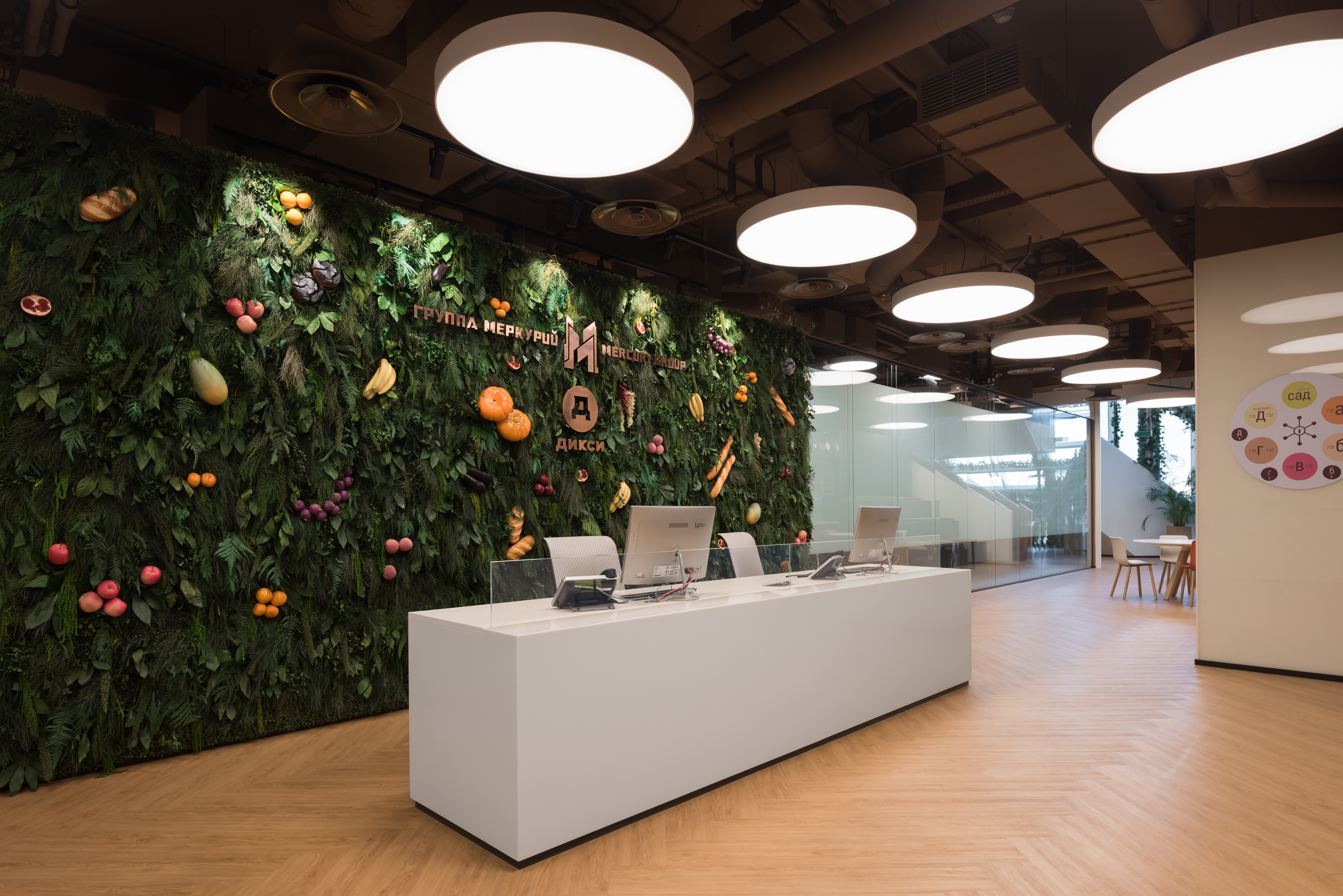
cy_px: 448
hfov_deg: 86.9
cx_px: 672
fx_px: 709
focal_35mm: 19
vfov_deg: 64.6
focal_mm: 19
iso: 400
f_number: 6.3
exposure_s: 1/30
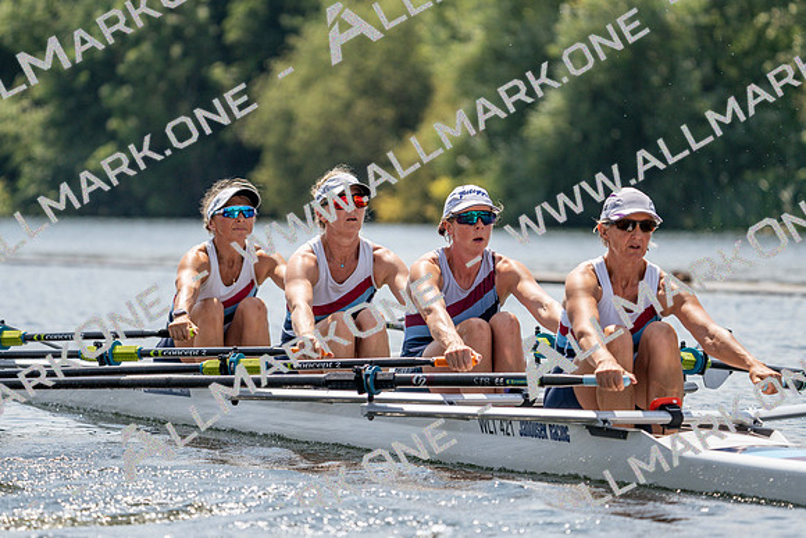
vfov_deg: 4.8
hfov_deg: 7.3
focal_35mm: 284
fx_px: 6360
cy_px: 269
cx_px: 403
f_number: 5.6
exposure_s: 1/1600
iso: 200
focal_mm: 284
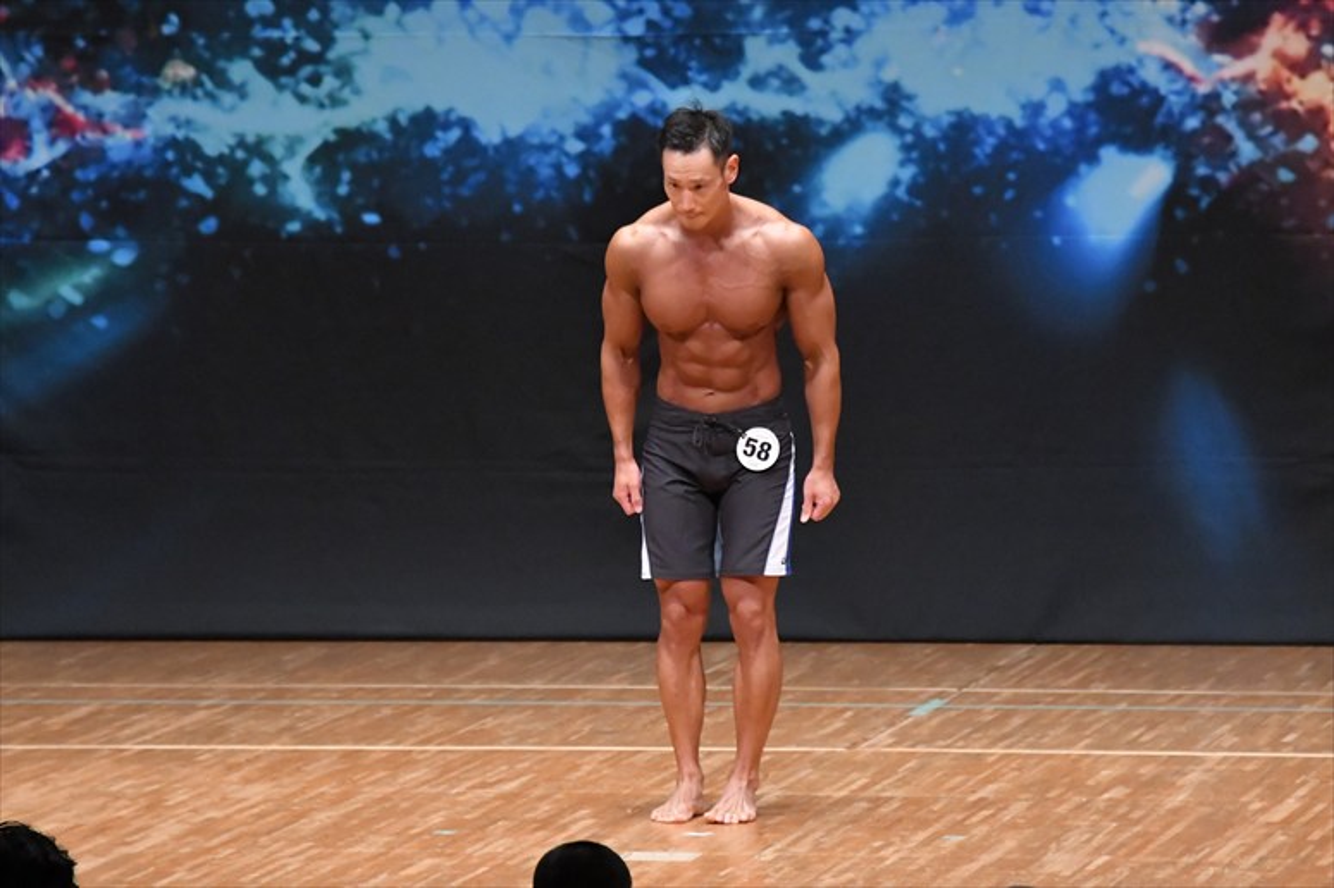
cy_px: 444
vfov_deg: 5.1
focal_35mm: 270
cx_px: 667
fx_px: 10000
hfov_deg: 7.6
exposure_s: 1/400
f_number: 5.6
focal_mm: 180
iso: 8000
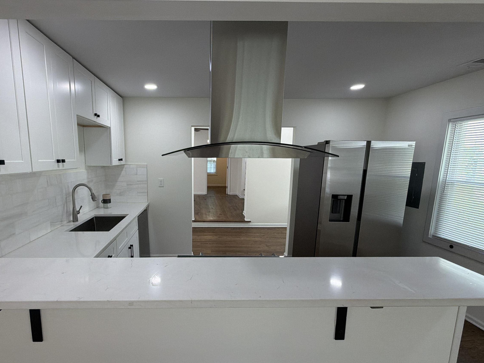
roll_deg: -0.2
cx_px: 200
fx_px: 266
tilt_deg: -10.6
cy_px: 202
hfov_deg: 83.9
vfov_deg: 68.5
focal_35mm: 19
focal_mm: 2.22
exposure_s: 1/120
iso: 125
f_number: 2.2
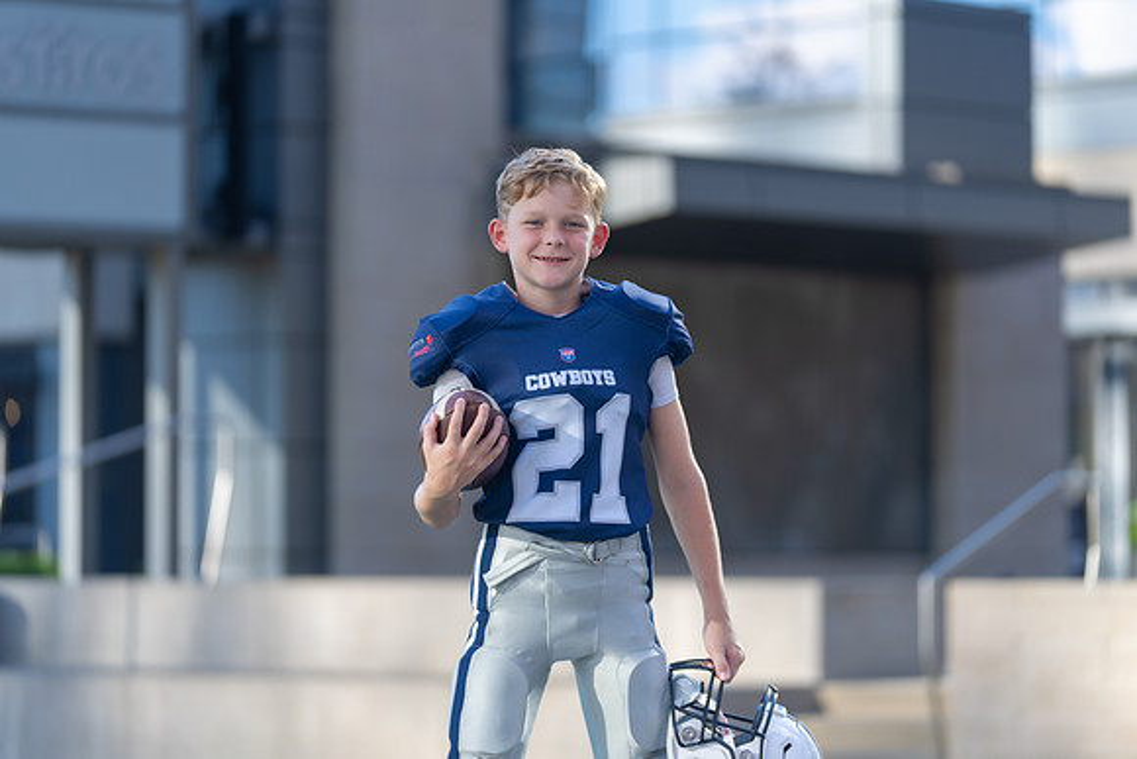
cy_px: 380
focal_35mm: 143
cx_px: 568
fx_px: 4517
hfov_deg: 14.3
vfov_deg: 9.6
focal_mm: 143
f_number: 2.8
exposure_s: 1/500
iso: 100
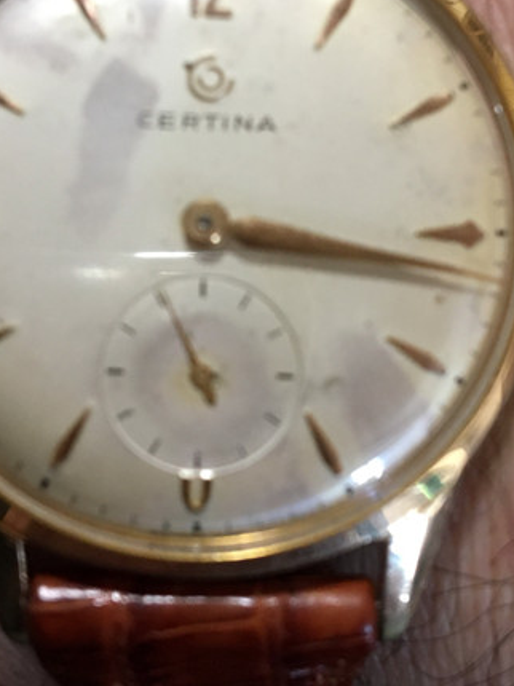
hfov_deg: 27.0
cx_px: 294
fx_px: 1070
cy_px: 290
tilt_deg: -71.5
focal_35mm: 54
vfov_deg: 35.5
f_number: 2.2
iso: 200
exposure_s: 1/33
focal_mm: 4.15
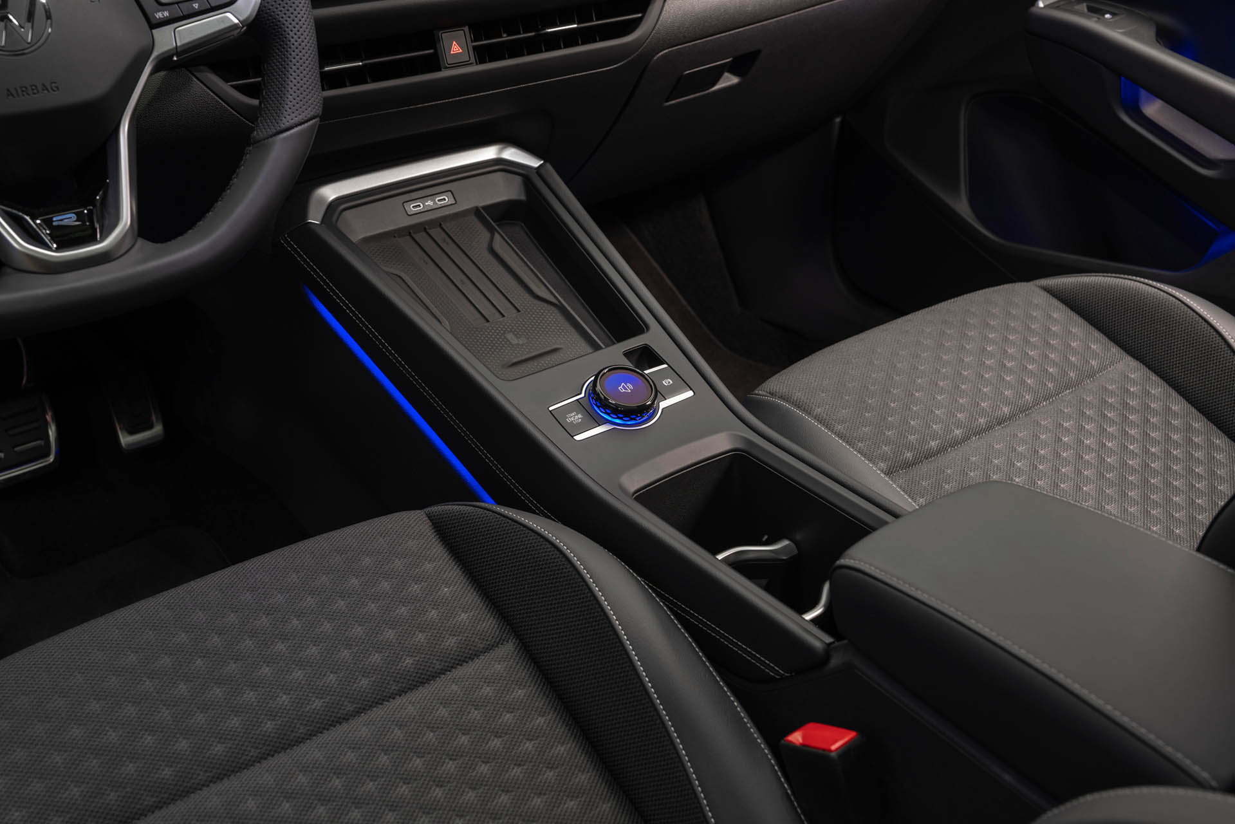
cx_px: 618
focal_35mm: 42
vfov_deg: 31.9
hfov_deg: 46.4
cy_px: 412
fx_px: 1441
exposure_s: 1
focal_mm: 42
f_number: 6.3
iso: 100
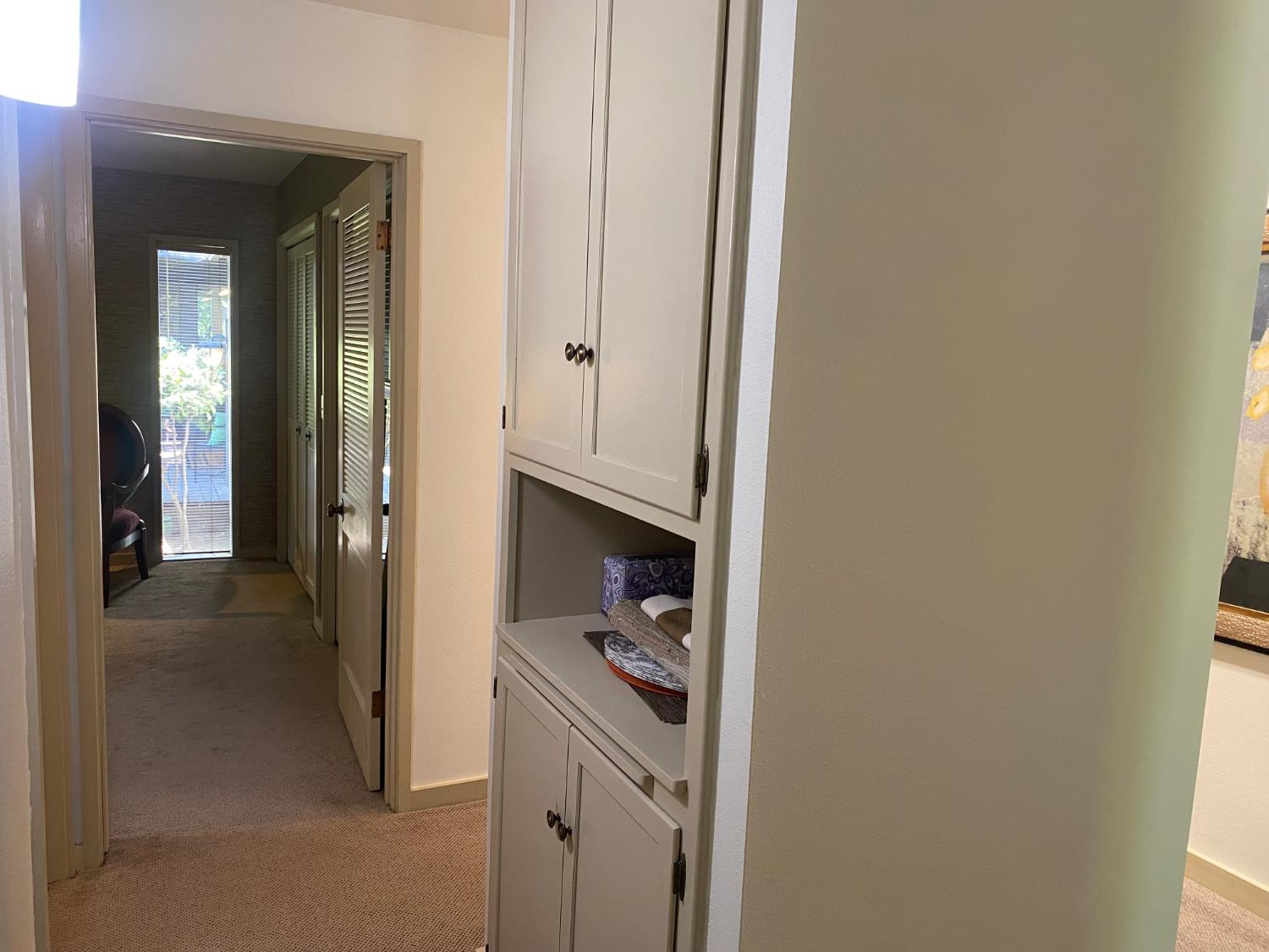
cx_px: 634
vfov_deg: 53.1
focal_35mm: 26
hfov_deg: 67.3
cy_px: 476
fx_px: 953
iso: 250
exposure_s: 1/60
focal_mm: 4.25
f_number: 1.8
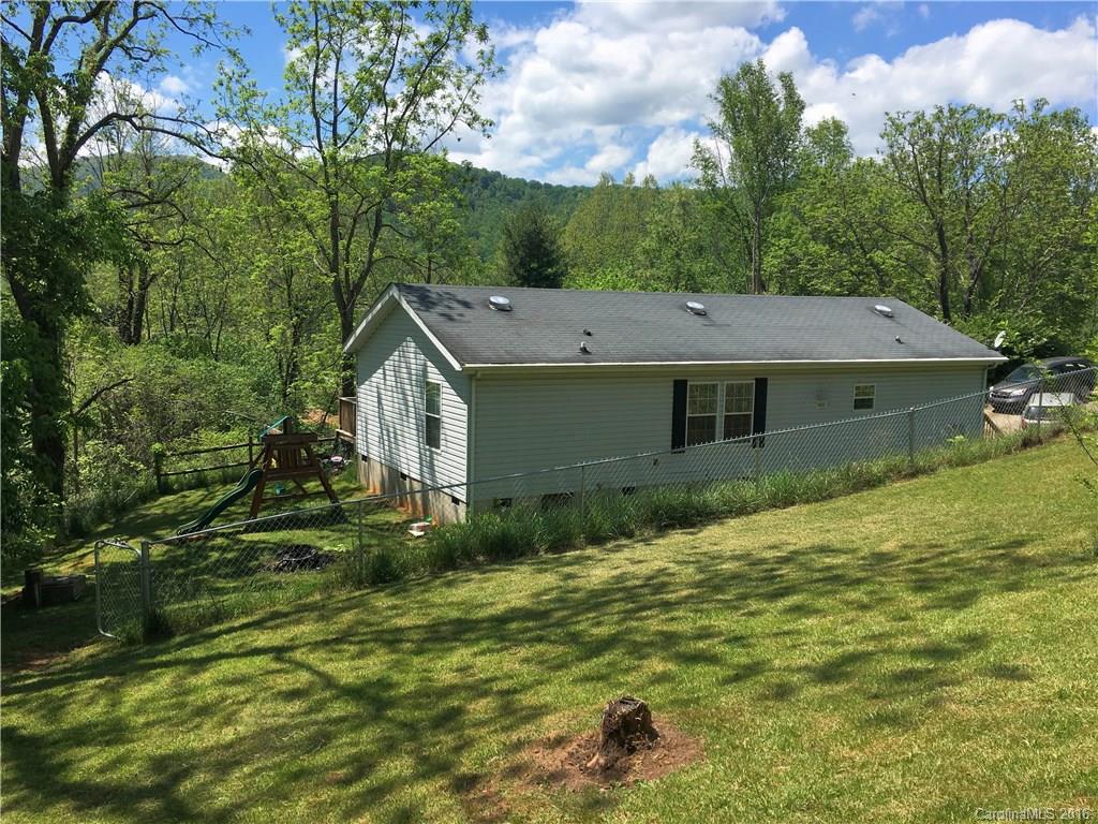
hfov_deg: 61.7
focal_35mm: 29
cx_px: 549
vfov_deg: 48.2
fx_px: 920
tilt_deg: -4.6
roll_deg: -0.3
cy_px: 412
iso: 25
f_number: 2.2
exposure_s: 1/1637
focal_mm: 4.15
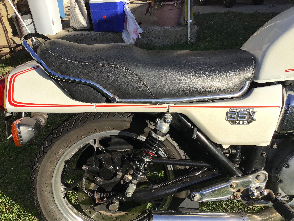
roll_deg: +3.2
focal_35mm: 31
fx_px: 263
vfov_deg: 45.4
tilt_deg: -30.4
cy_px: 110
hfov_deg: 58.4
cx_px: 147
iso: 25
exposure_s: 1/970
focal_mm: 3.3
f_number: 2.4
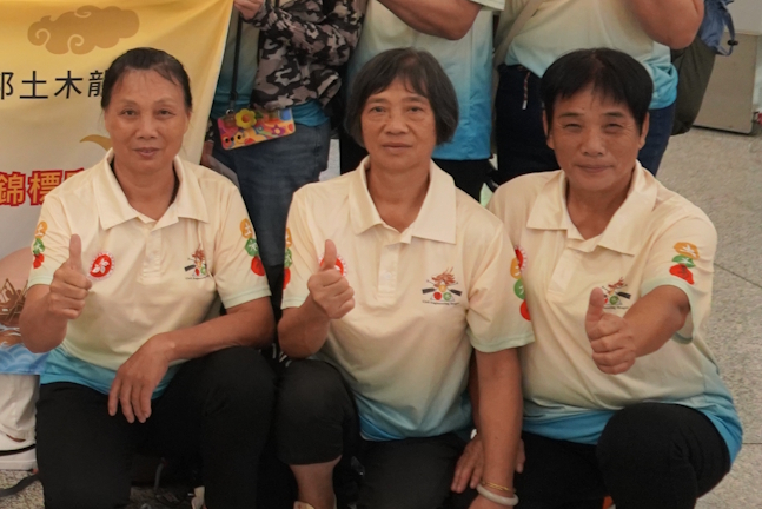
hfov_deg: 21.0
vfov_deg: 15.7
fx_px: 1821
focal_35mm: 86
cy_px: 28
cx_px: -281
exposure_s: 1/160
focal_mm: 29
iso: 2500
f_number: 4
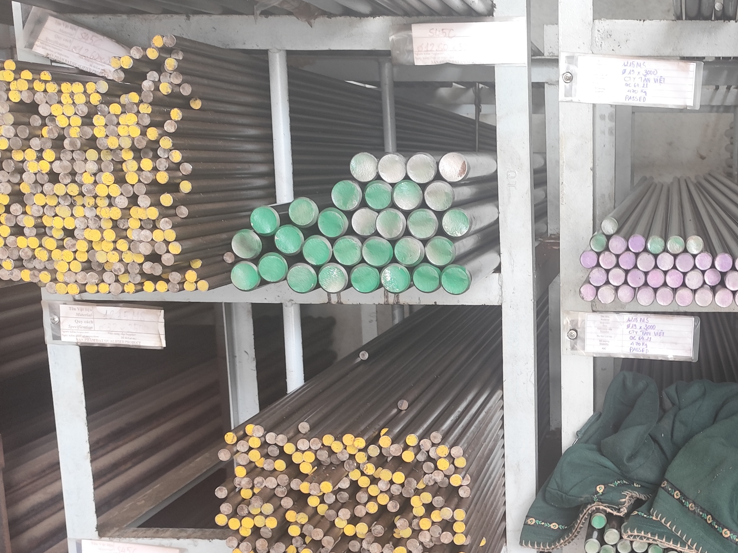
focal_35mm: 51
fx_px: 1087
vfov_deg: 28.3
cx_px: 618
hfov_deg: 35.9
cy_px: 391
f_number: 1.65
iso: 500
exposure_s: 1/50
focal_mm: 6.14
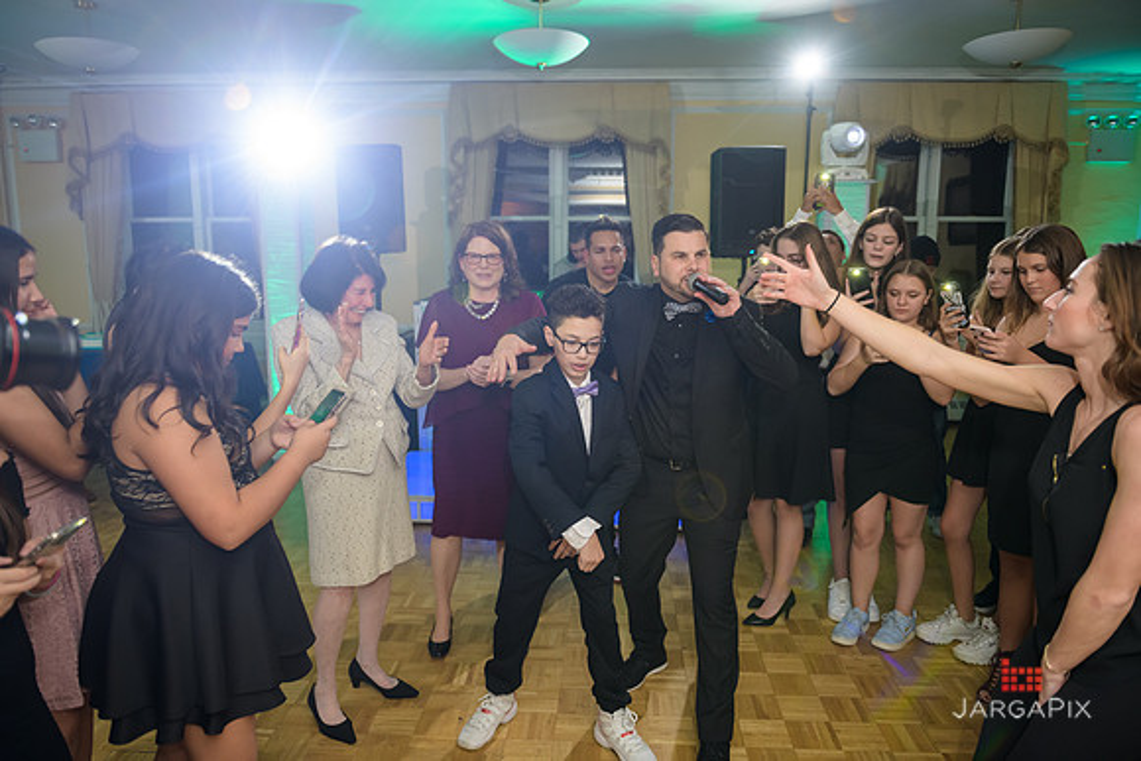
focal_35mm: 24
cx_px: 570
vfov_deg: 53.2
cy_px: 380
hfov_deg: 73.7
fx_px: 761
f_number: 3.2
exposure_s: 1/125
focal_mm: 24
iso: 800
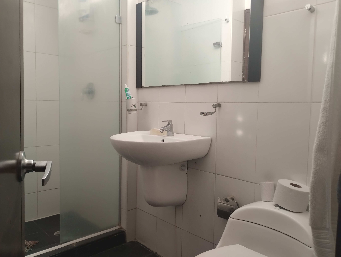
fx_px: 276
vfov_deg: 49.9
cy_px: 128
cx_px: 170
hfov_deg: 63.4
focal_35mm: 28
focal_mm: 4.27
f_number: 1.8
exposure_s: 1/24
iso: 969
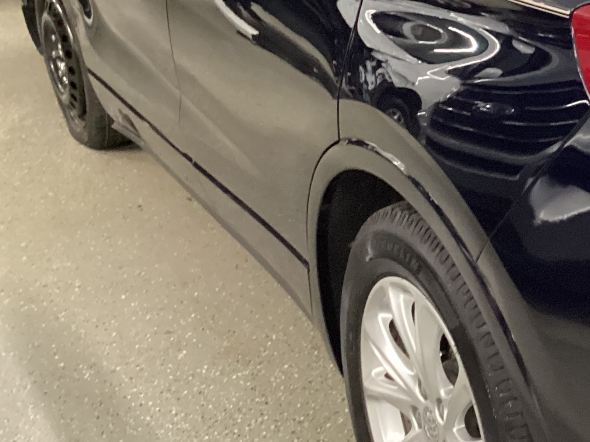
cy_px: 83
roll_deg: -1.7
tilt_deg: -17.5
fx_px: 1347
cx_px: 743
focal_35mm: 79
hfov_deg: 22.4
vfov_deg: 18.5
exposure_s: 1/30
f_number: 2.4
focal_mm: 3.3
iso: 500
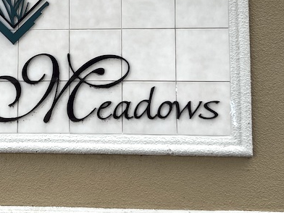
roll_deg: -0.7
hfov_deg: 27.9
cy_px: 50
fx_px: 558
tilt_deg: +4.2
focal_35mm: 68
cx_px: 51
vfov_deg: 21.4
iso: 50
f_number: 1.5
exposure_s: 1/991
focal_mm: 5.7
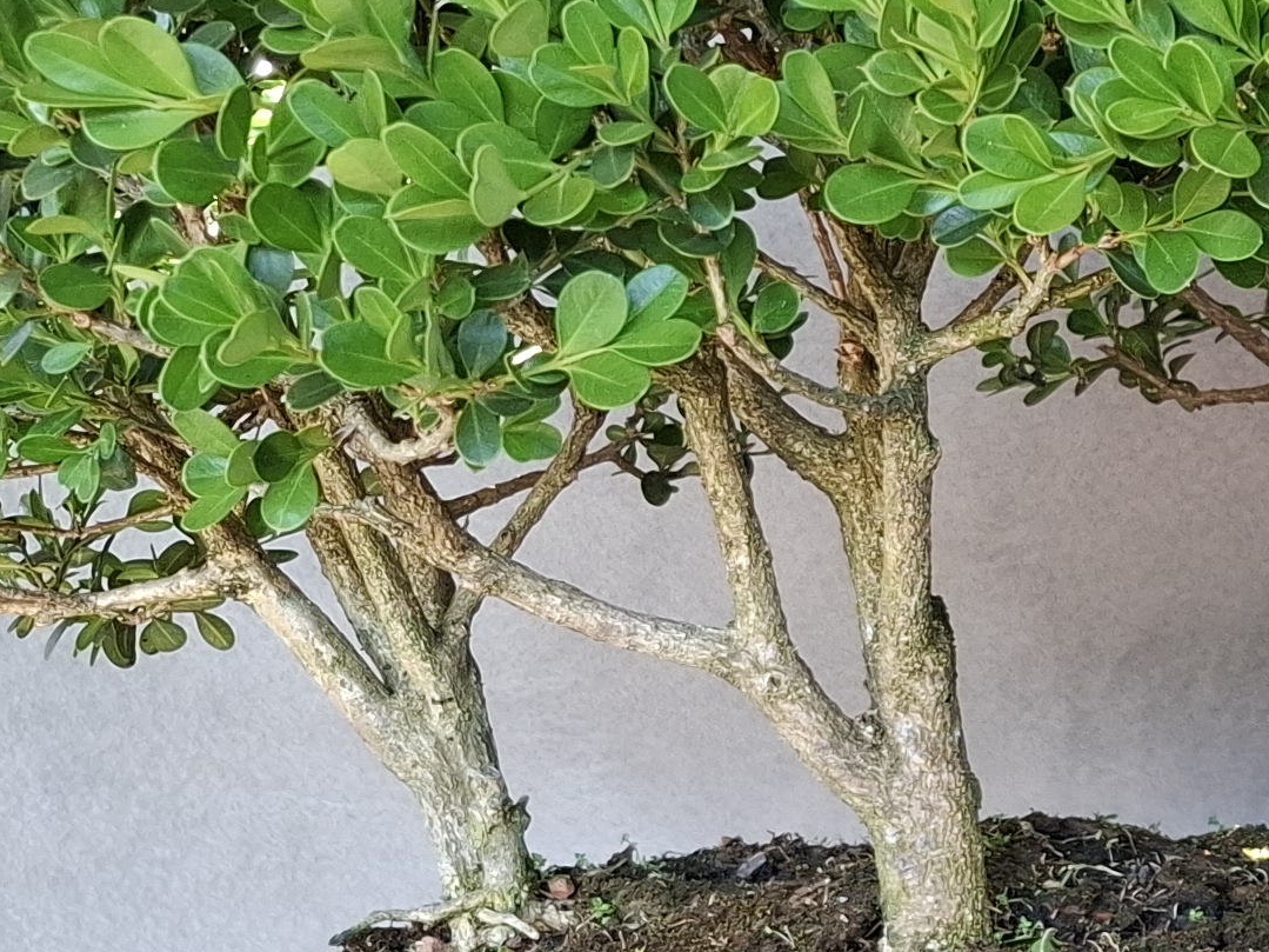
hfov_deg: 20.1
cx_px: 1777
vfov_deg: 16.9
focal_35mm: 87
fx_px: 3189
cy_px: 655
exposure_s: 1/60
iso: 200
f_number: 1.8
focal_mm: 5.54
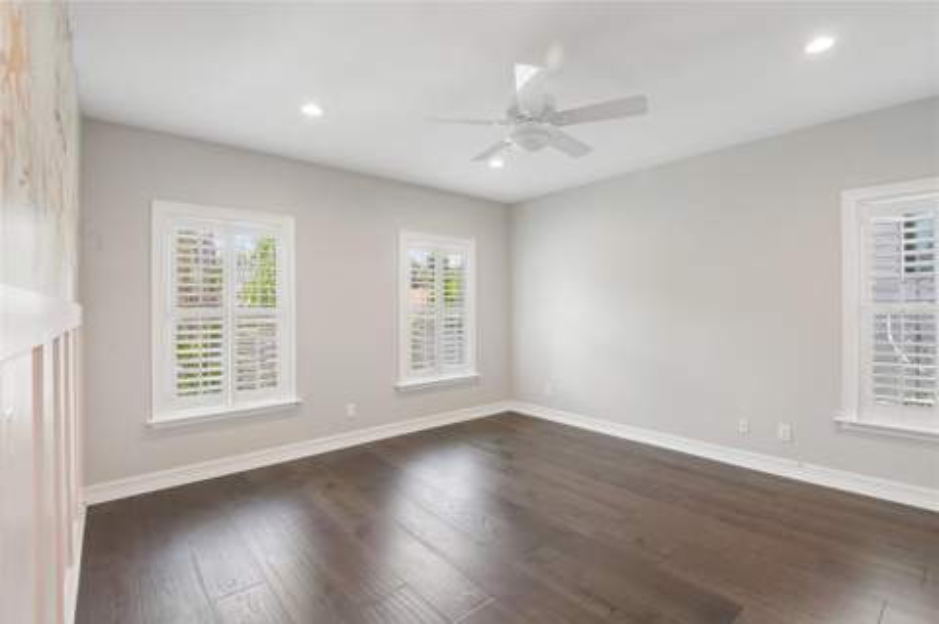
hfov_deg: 96.8
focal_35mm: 16
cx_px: 470
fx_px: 417
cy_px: 312
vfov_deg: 73.6
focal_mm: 16
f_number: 8
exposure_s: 1/20
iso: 400
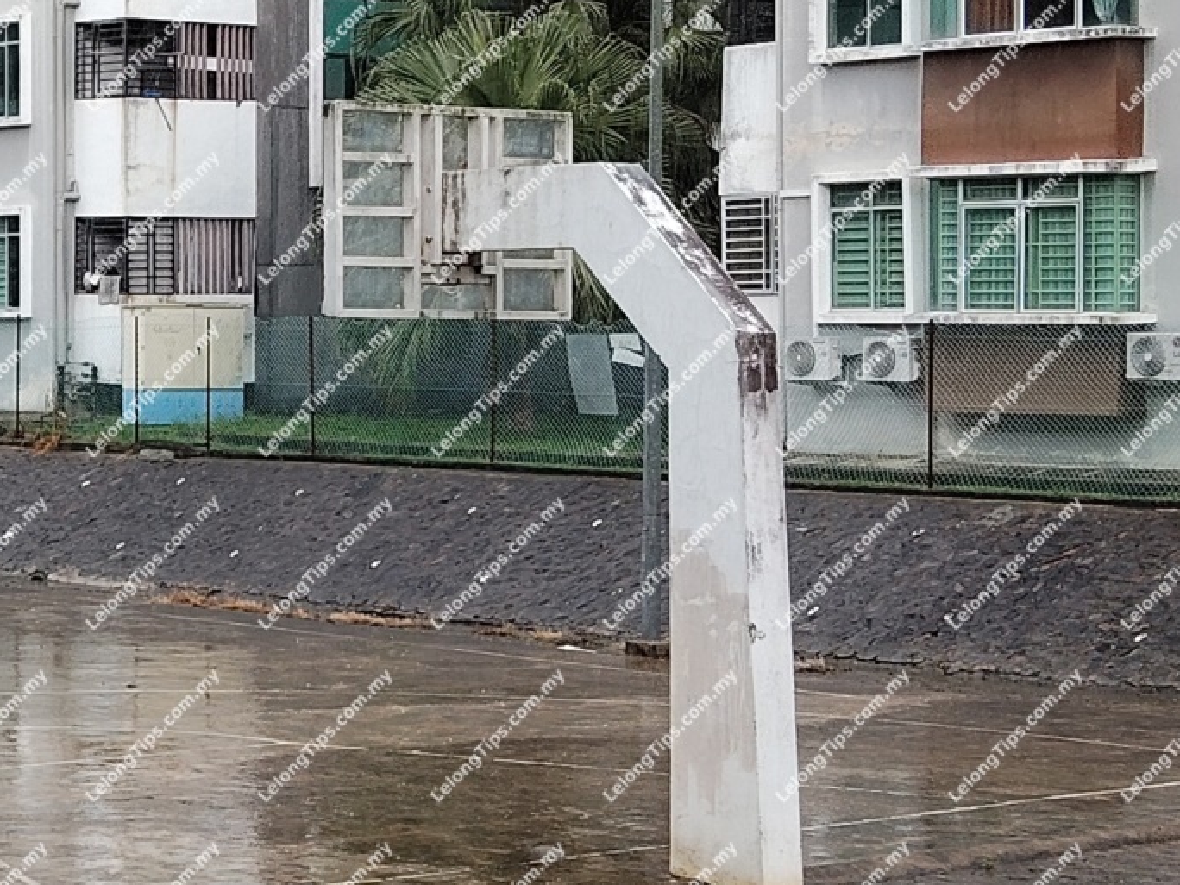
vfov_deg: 16.7
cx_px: -48
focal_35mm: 88
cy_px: 218
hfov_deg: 21.3
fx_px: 3000
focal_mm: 4.15
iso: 100
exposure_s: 1/169
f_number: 1.8
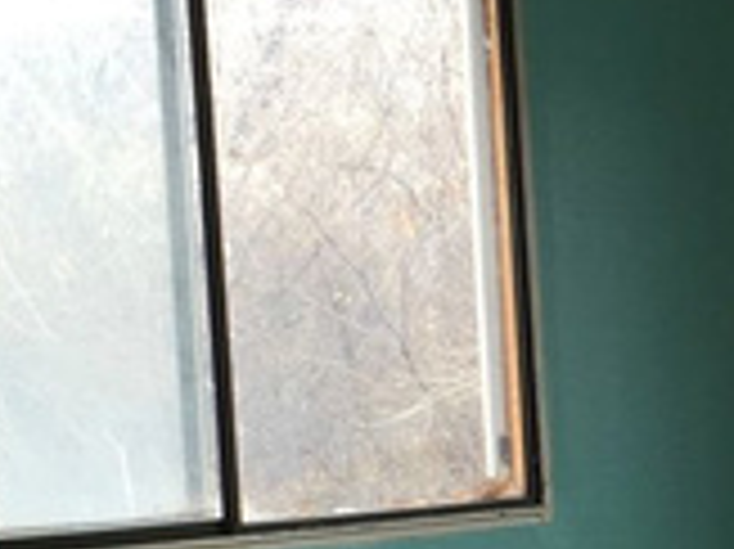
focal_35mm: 114
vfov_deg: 12.8
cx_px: 698
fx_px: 2415
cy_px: 526
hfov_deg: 17.0
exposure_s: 1/60
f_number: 2.2
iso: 25
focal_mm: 4.15
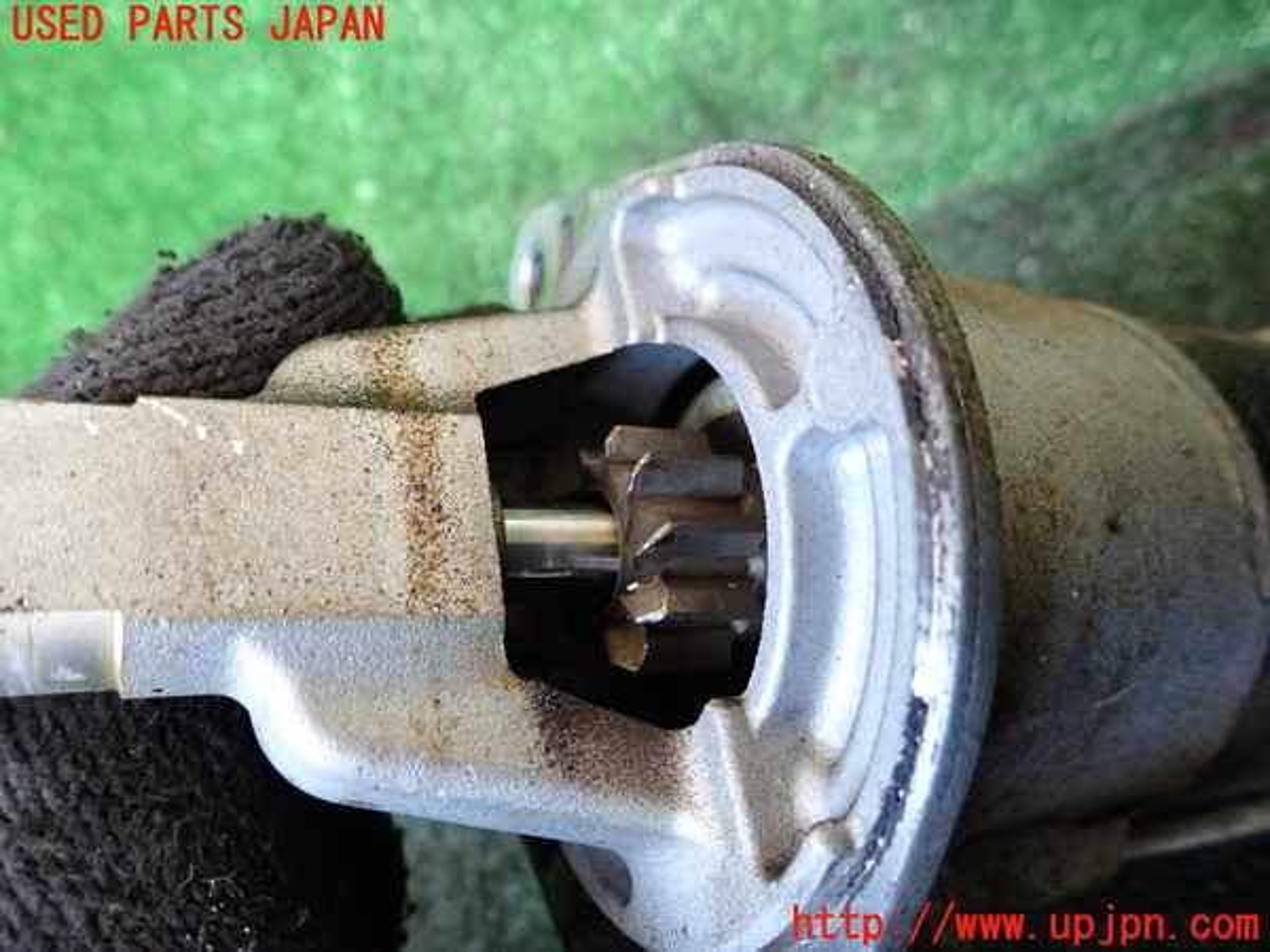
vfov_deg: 54.9
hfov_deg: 69.4
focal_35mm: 25
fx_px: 917
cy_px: 476
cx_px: 635
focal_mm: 4.5
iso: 250
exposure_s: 1/30
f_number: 2
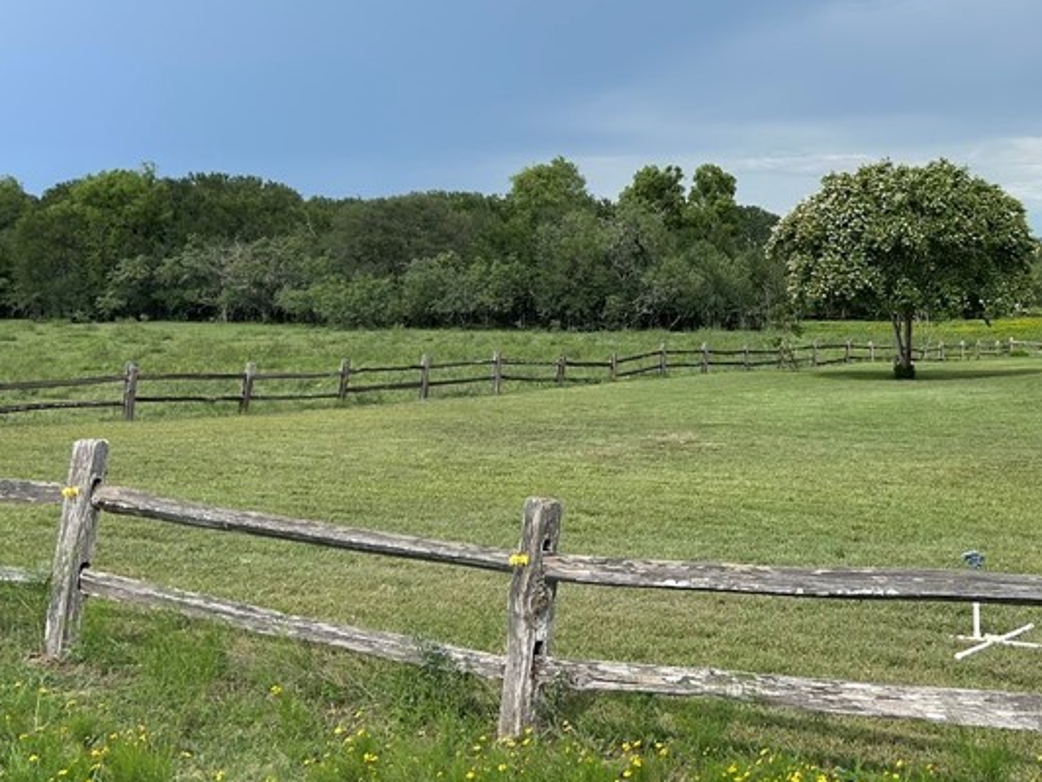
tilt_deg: +2.8
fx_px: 1505
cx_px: 852
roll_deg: +0.2
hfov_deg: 36.7
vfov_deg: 28.7
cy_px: 200
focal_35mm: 50
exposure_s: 1/3257
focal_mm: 5.7
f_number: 1.5
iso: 50
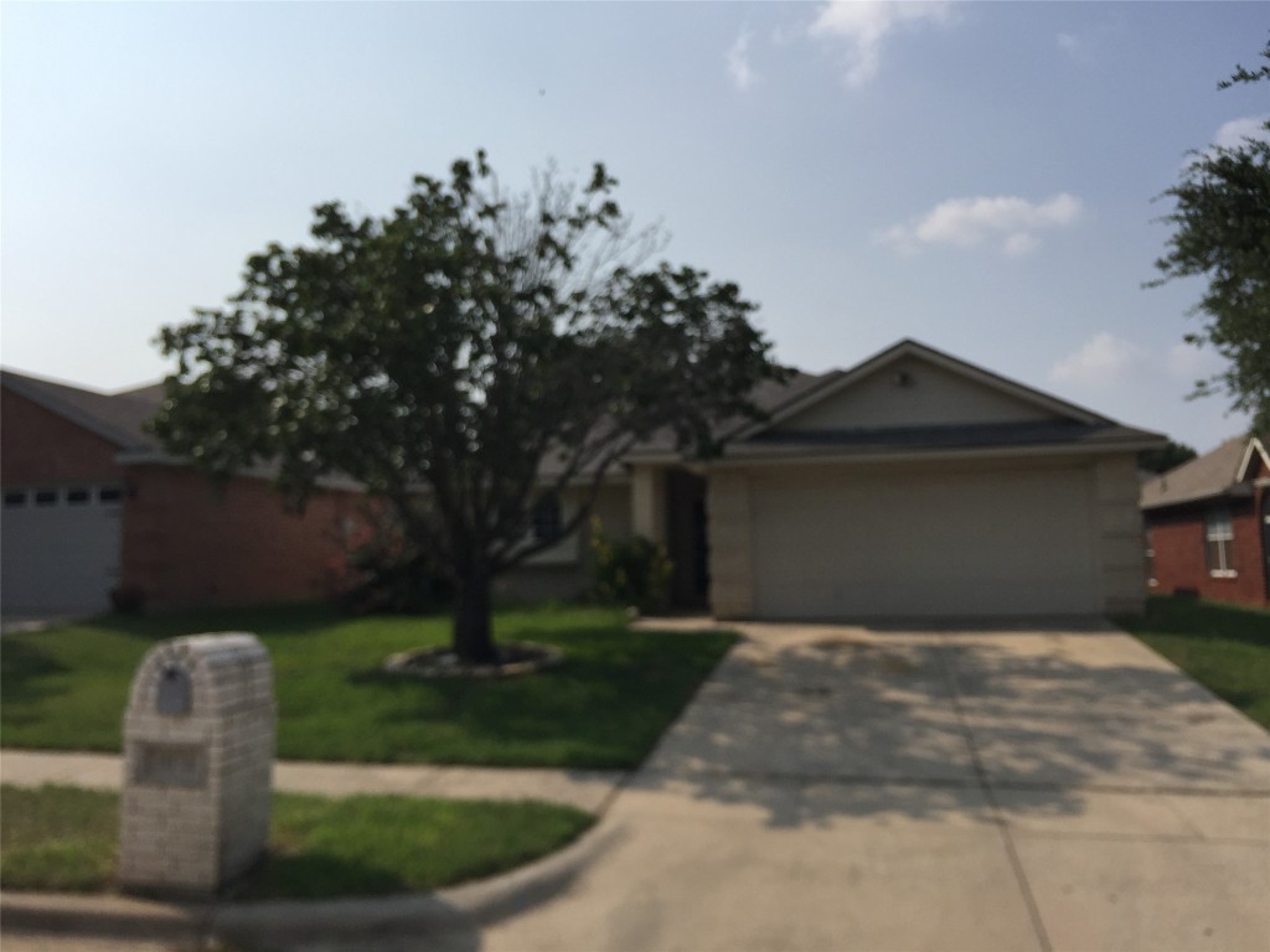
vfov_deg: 48.2
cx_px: 635
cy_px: 476
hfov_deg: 61.7
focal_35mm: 29
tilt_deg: +5.6
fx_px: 1064
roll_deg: +0.4
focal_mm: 4.15
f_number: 2.2
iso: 32
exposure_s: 1/3597
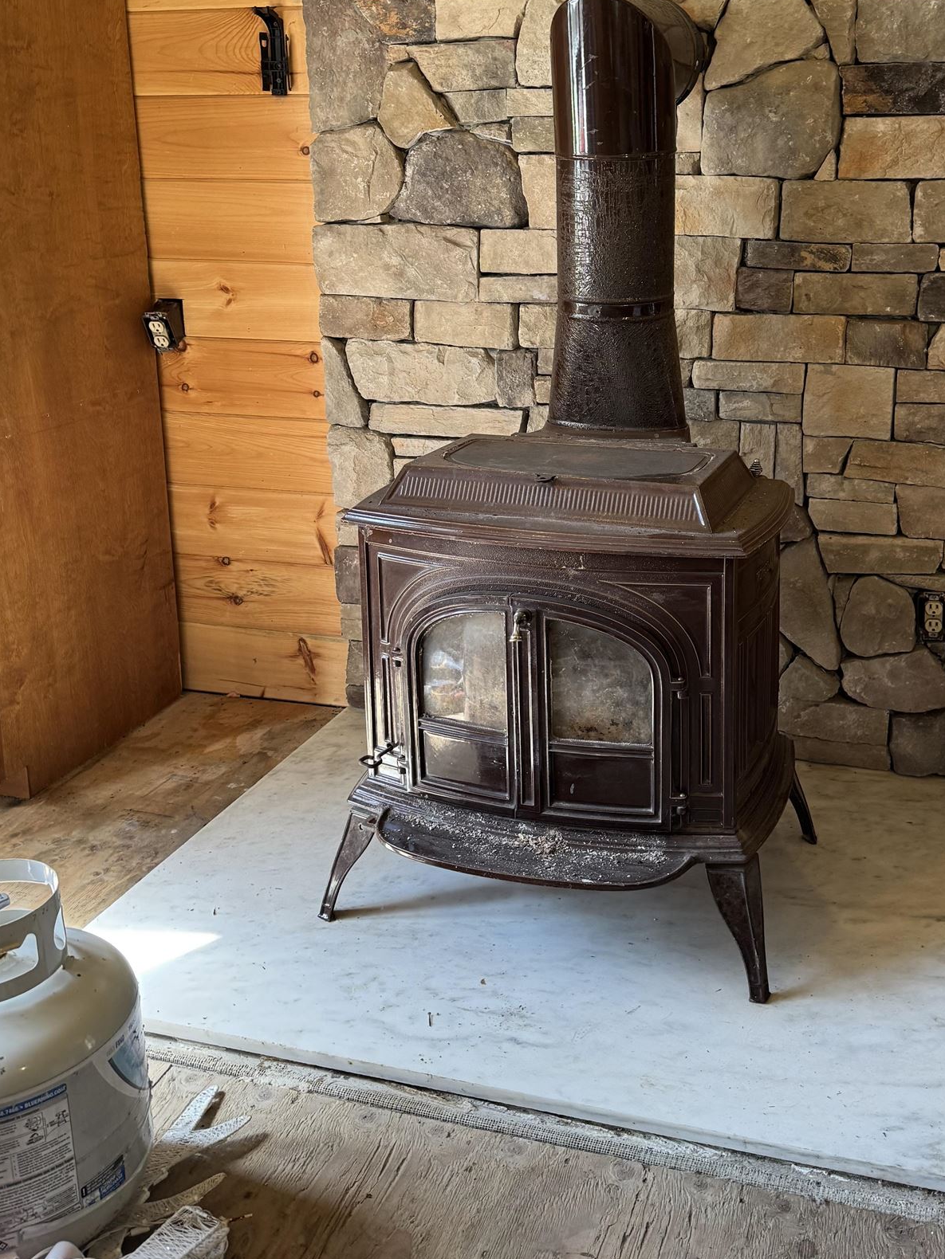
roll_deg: +2.0
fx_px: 1274
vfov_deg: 51.9
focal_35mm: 35
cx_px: 635
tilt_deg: -13.4
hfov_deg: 40.2
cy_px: 452
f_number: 1.78
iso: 160
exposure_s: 1/121
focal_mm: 6.76
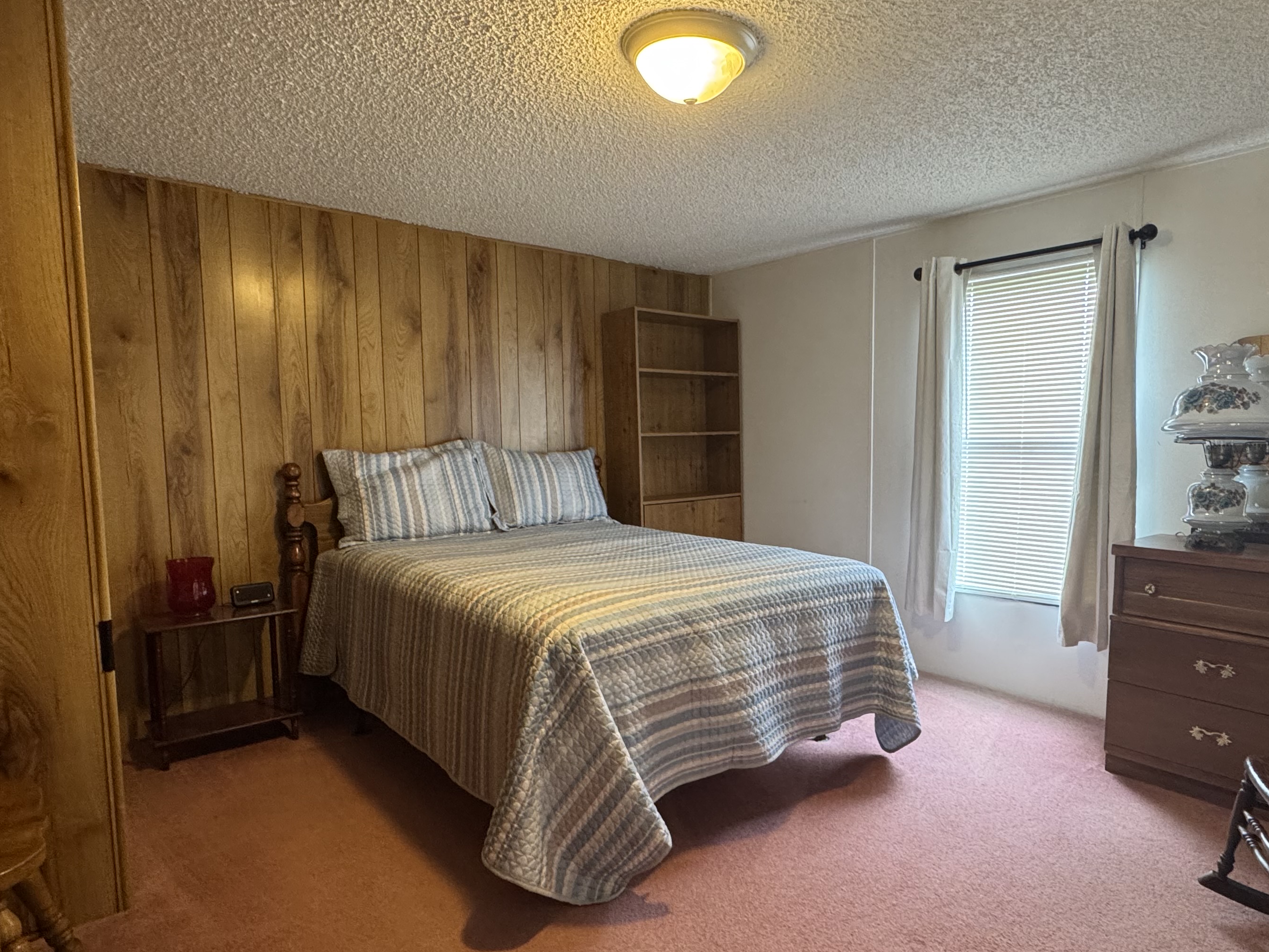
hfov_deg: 78.6
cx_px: 722
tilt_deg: -4.9
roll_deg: -0.4
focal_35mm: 21
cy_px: 509
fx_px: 770
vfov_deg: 63.4
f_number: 2.2
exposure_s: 1/60
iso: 400
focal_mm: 2.22
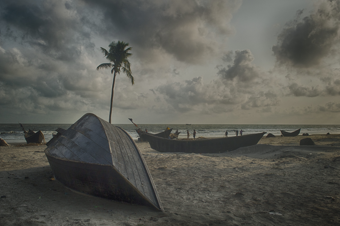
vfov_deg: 39.9
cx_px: 170
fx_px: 311
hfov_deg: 57.3
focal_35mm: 33
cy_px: 113
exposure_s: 1/400
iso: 400
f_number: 11
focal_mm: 22
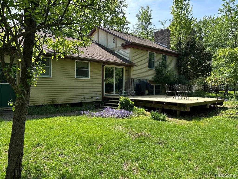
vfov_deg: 53.1
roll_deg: +0.1
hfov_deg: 67.3
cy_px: 90
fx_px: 179
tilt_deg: -3.2
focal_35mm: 26
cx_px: 119
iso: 50
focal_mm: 5.7
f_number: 1.5
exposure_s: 1/1209
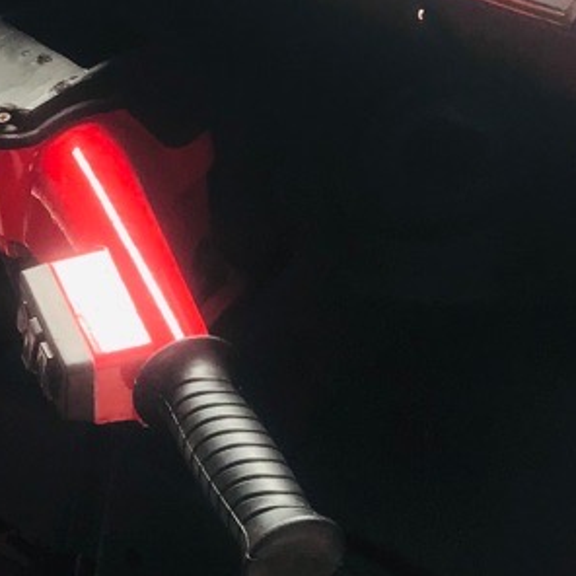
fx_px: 2014
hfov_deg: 15.8
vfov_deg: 16.1
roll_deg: +3.1
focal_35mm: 107
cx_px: -56
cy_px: 514
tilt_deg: -34.8
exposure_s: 1/50
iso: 25
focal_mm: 3.99
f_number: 1.8
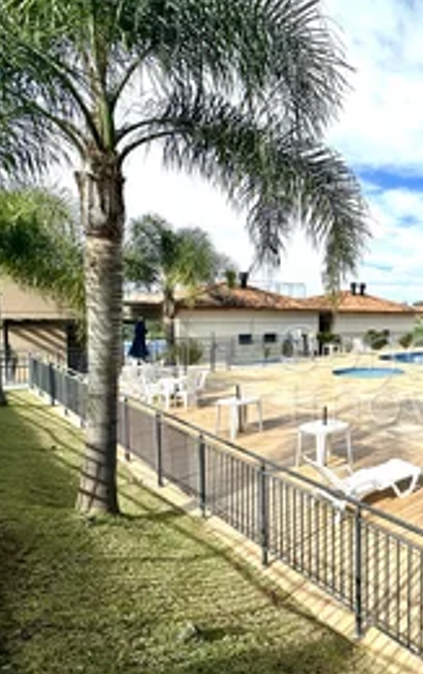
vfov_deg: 79.6
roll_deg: -1.4
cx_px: 467
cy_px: 343
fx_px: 405
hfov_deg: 42.9
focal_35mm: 22
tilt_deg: -4.1
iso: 50
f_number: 2.2
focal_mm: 2.22
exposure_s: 1/2212
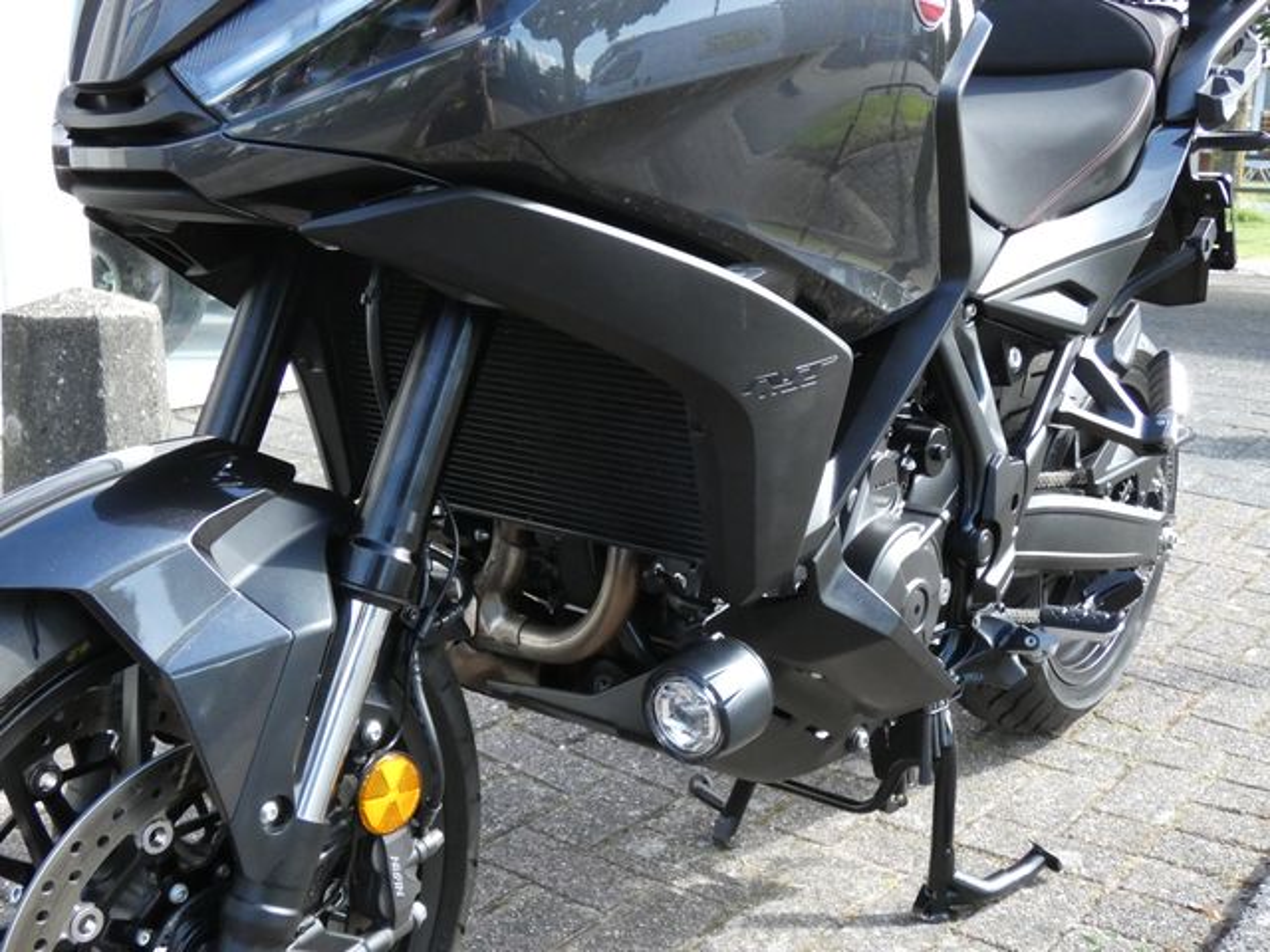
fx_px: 1504
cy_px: 476
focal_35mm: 41
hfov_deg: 45.8
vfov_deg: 35.1
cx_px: 635
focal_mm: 7.3
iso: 800
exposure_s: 1/640
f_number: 3.6
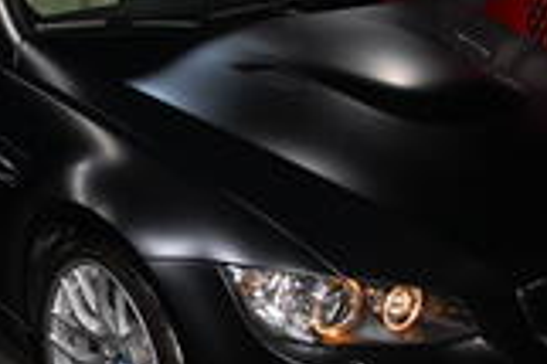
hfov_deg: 25.8
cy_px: 177
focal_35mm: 78
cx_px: 187
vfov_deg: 17.4
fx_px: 1188
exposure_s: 1/60
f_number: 4
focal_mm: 21
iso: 200
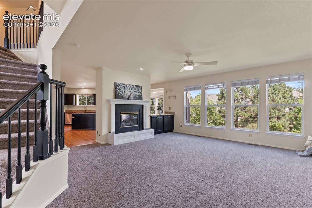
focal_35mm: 17
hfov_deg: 94.0
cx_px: 156
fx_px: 146
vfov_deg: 71.0
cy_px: 104
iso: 125
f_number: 9
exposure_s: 1/2
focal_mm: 11.2
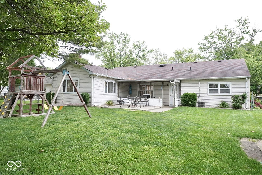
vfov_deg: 53.2
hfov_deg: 73.7
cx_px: 131
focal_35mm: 24
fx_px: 175
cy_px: 88
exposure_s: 1/125
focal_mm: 16
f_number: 8
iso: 1600
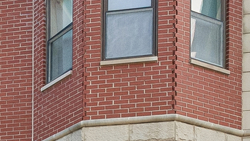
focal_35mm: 112
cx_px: -26
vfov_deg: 10.7
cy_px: 142
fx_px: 743
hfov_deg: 18.4
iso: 400
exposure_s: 1/800
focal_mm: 24
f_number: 8
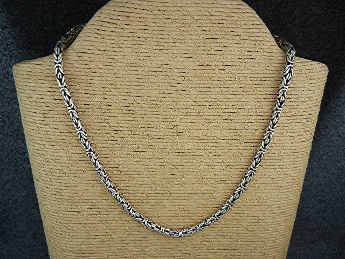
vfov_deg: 41.8
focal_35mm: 34
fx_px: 339
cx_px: 172
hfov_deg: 54.0
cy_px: 130
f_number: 3.6
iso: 200
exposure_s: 1/30
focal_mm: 6.2
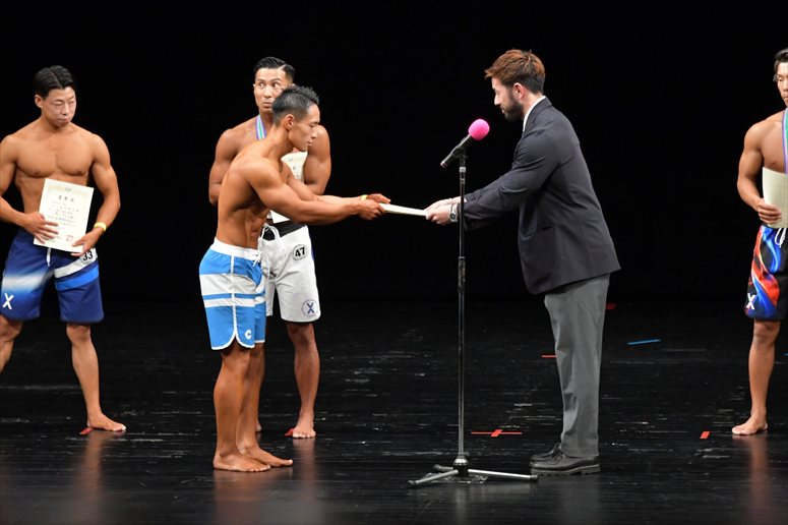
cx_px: 394
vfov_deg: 5.4
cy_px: 262
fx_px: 5579
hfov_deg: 8.1
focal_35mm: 255
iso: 3200
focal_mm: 170
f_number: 5.6
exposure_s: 1/400
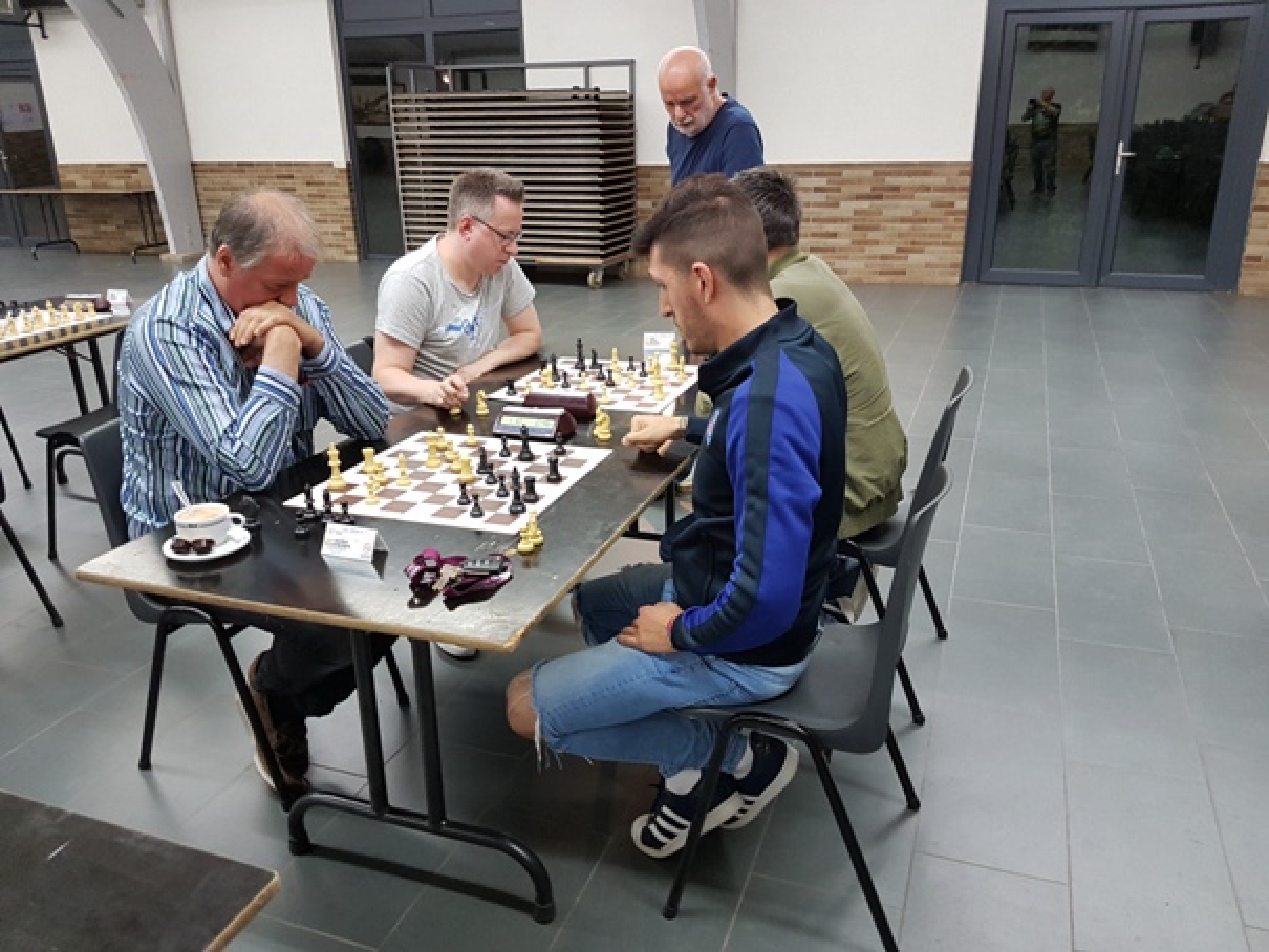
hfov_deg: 67.3
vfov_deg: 53.1
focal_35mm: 26
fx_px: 953
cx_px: 634
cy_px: 476
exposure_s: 1/33
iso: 200
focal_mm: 4.2
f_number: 1.7
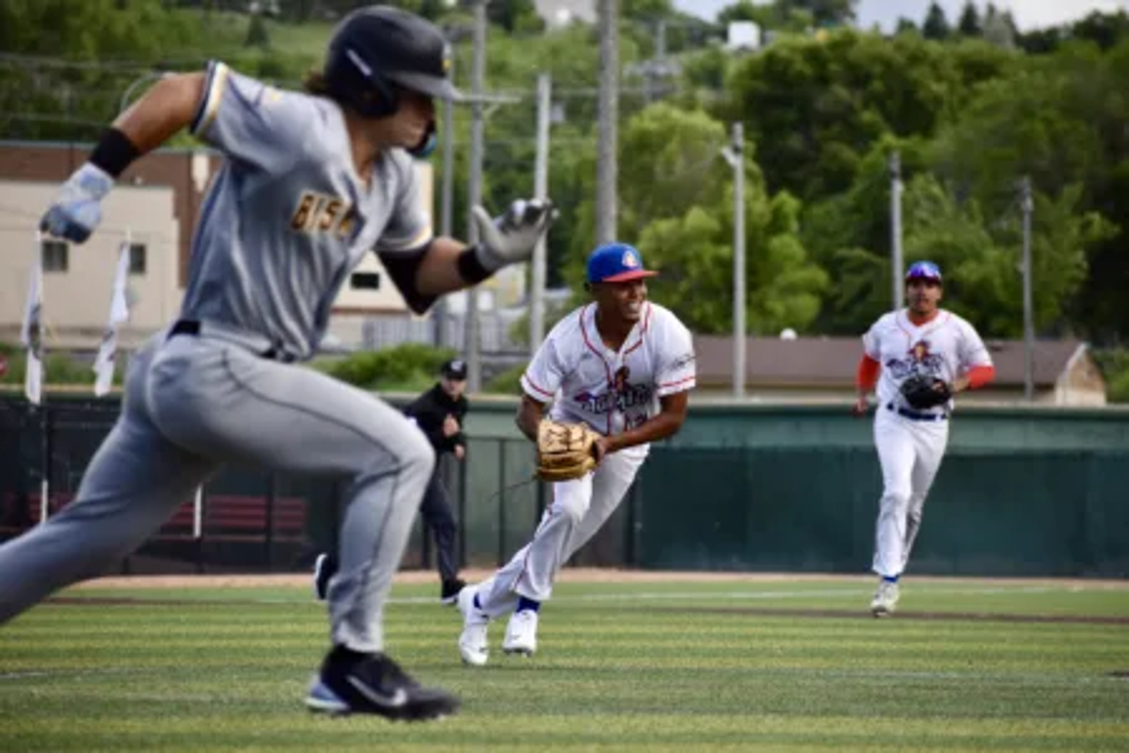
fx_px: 8232
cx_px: 564
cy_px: 376
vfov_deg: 5.2
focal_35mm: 262
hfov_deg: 7.8
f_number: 5
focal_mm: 175
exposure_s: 1/1000
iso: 450
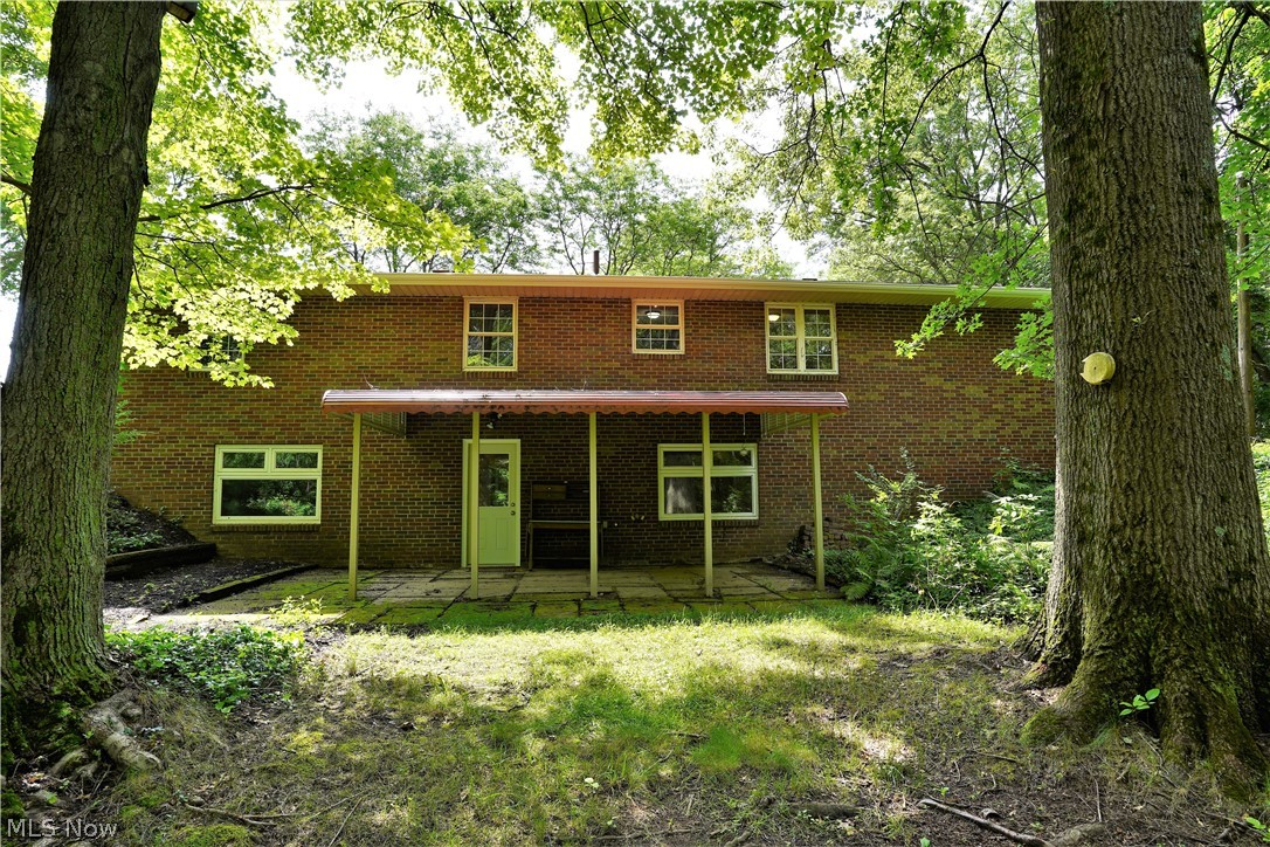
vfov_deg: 67.4
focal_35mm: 18
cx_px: 635
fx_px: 635
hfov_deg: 90.0
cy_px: 424
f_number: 5
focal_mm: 18
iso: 100
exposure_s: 1/80
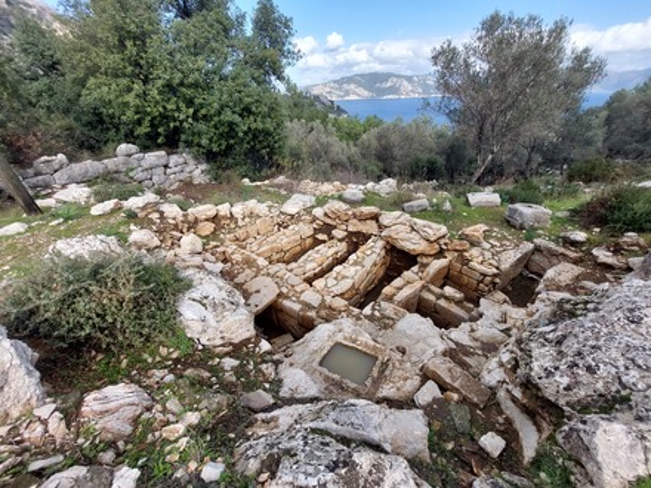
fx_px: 244
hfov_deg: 106.2
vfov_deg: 89.9
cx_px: 326
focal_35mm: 13
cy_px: 244
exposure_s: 1/787
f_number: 2.2
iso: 50
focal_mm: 1.74
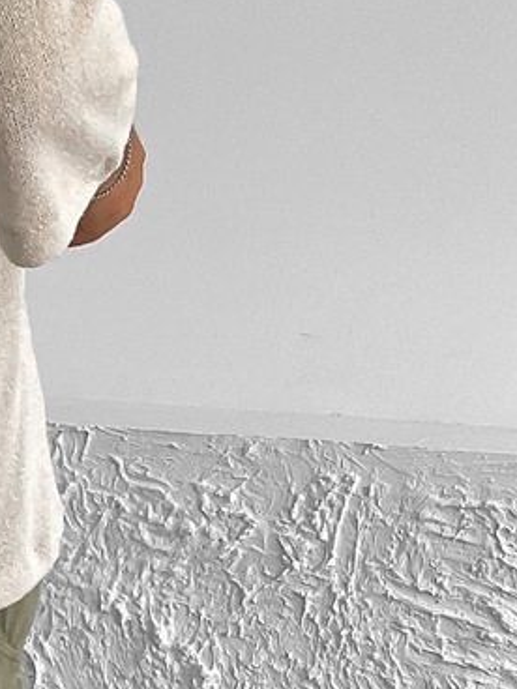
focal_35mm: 126
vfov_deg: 15.5
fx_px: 2509
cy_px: 573
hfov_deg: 11.0
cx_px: -397
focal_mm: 3
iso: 64
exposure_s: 1/120
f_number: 1.8
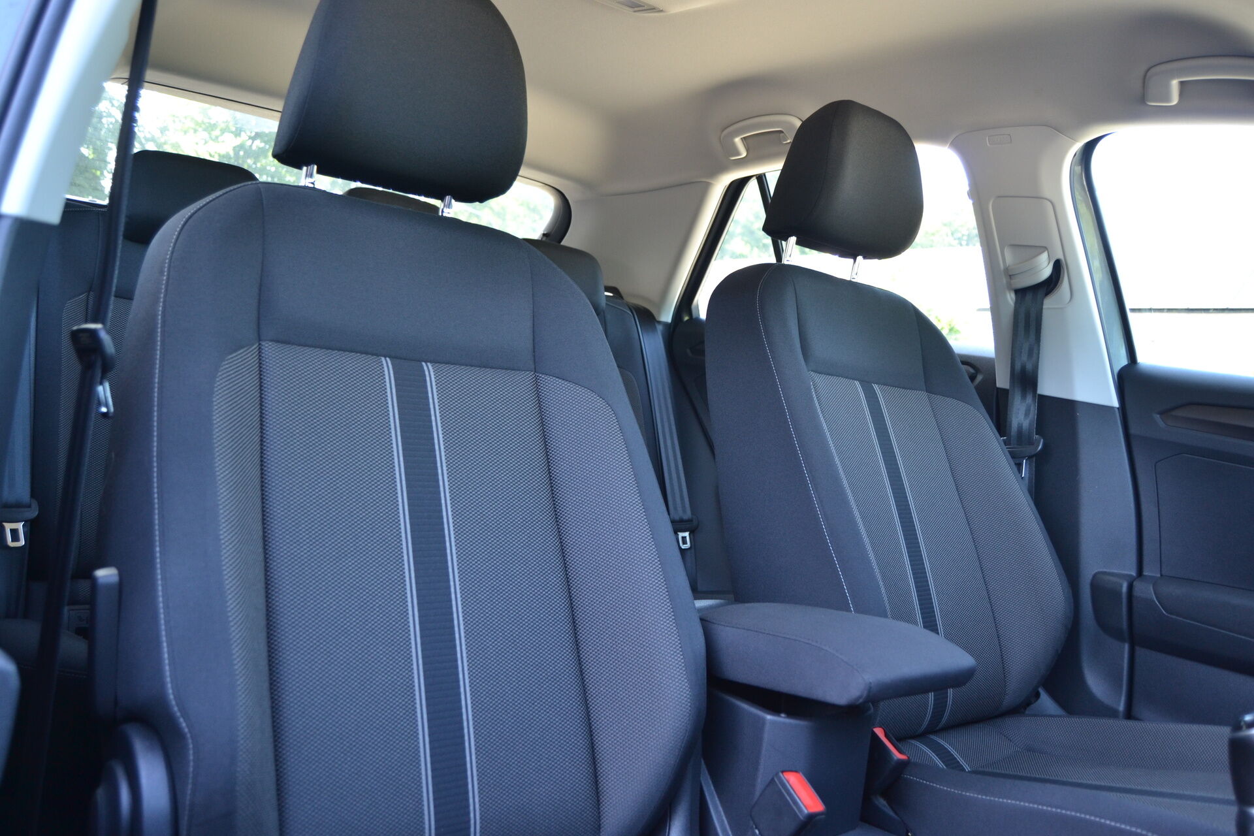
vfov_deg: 47.9
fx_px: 940
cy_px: 418
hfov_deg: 67.4
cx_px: 627
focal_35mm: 27
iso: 400
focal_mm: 18
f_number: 4
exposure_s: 1/60
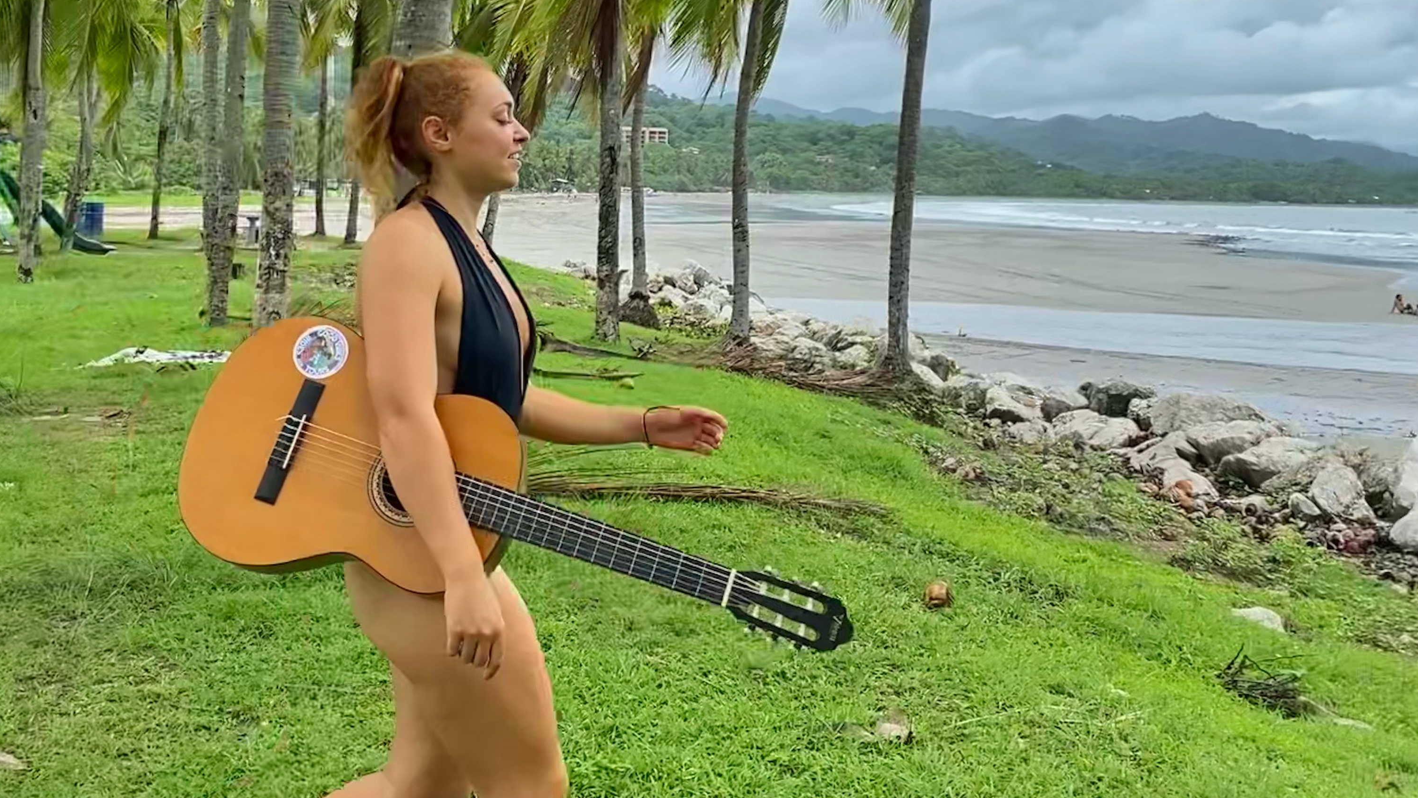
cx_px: 710
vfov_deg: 30.2
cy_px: 126
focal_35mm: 38
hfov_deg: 52.8
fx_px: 1429
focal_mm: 4.25
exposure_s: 1/3300
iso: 32
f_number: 1.8
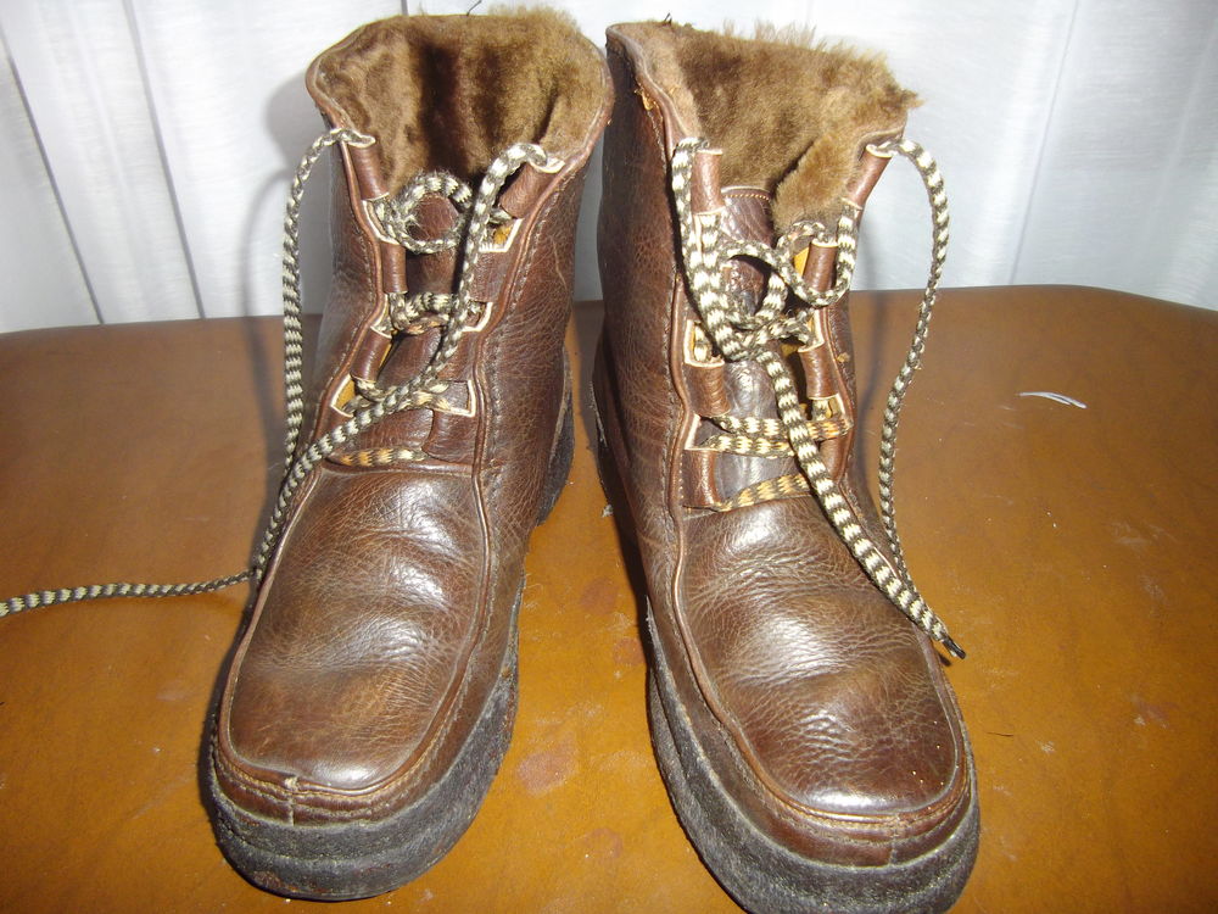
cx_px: 609
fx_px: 950
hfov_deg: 65.3
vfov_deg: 51.4
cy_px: 457
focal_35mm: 27
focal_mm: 4.9
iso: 100
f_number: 3.2
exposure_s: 1/50
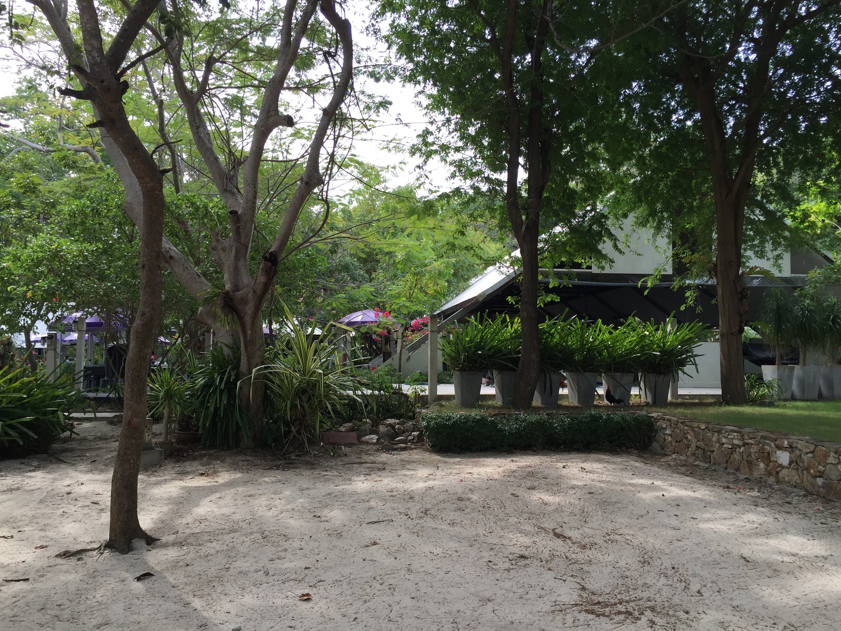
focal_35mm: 29
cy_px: 316
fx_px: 705
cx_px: 420
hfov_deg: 61.7
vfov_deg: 48.2
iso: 32
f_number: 2.2
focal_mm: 4.15
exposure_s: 1/380
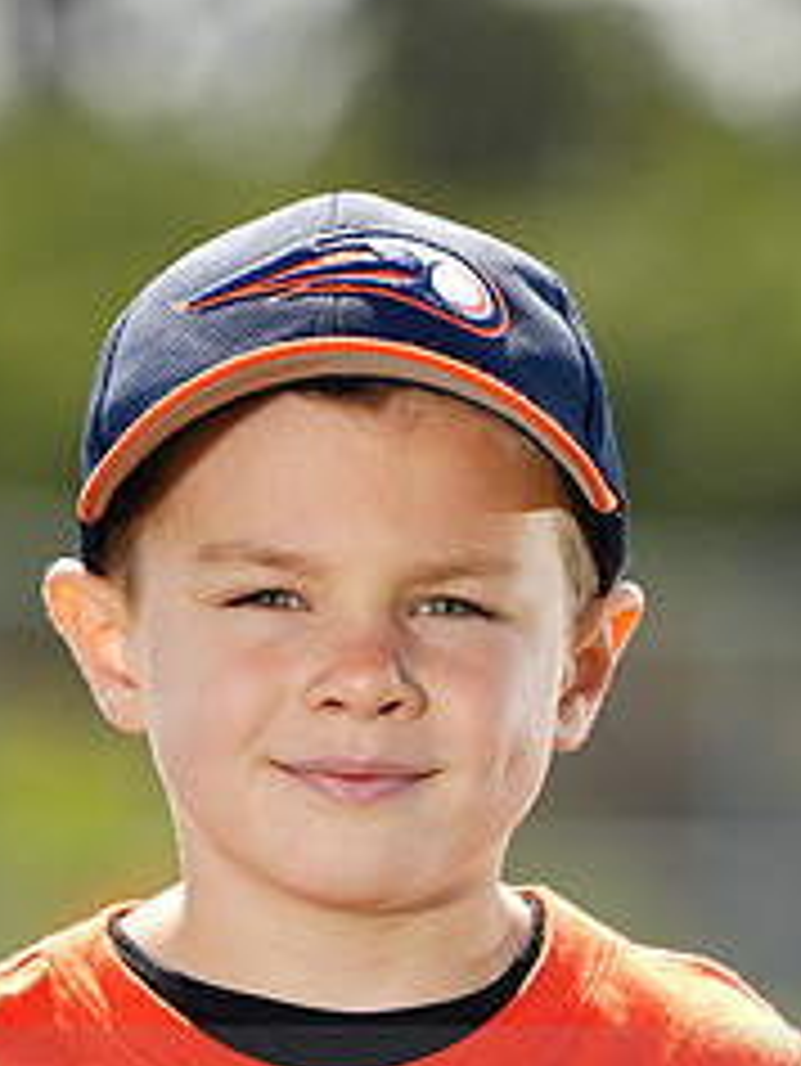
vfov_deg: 4.2
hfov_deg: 3.2
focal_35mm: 470
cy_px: 1088
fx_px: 14488
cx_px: 313
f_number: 4
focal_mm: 200
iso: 50
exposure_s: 1/250
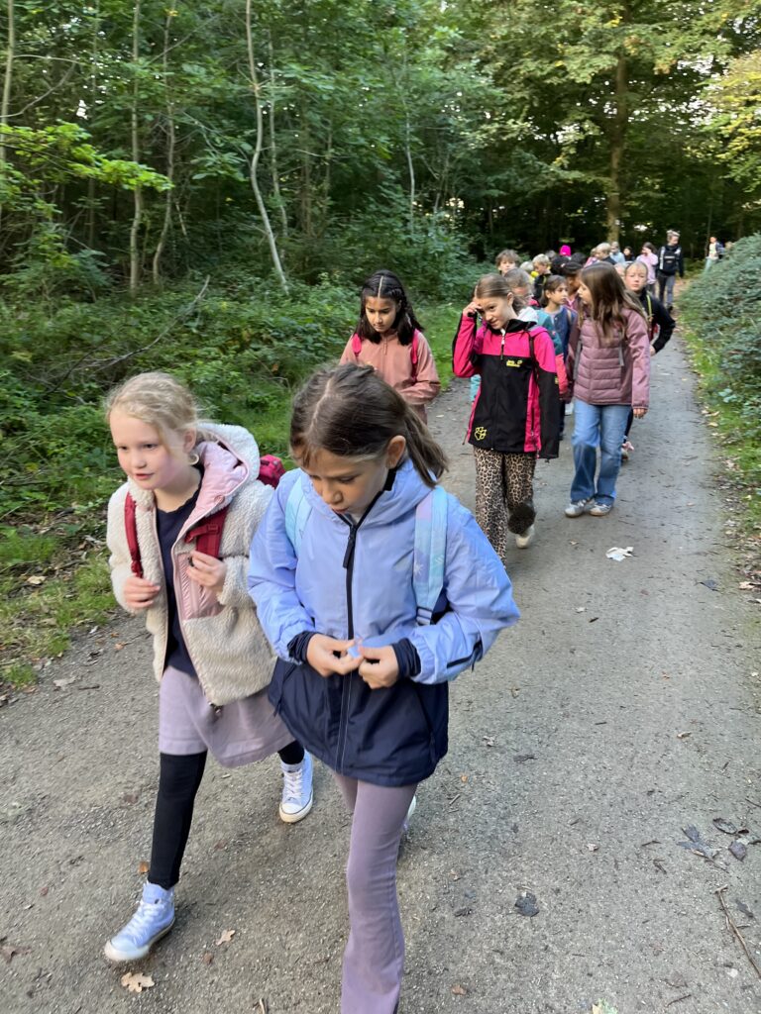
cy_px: 507
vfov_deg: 67.3
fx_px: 762
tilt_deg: -23.8
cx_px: 380
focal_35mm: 26
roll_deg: +4.1
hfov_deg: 53.1
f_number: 1.6
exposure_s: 1/100
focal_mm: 5.1
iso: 125
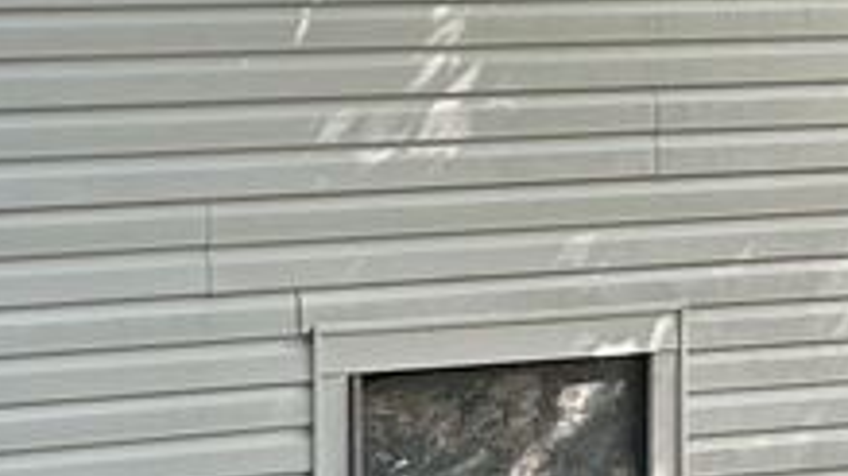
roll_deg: +2.9
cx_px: -155
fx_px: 4181
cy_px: 809
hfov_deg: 11.4
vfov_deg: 6.4
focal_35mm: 186
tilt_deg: -8.2
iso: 50
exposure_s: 1/346
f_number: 1.5
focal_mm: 5.7
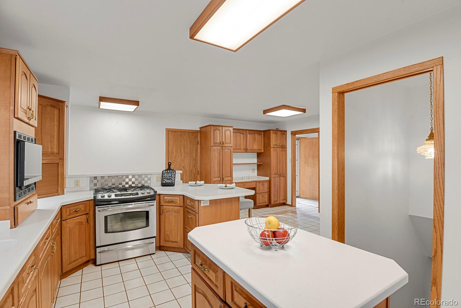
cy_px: 154
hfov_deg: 93.3
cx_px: 230
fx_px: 218
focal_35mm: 17
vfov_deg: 70.4
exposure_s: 4
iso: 250
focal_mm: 17
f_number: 8
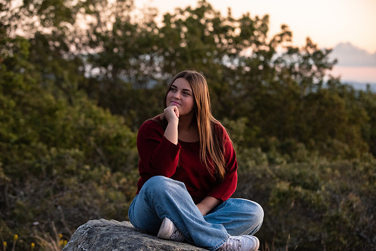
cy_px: 126
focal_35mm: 95
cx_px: 188
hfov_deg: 21.5
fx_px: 992
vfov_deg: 14.4
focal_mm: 95
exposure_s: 1/200
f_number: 3.5
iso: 2000
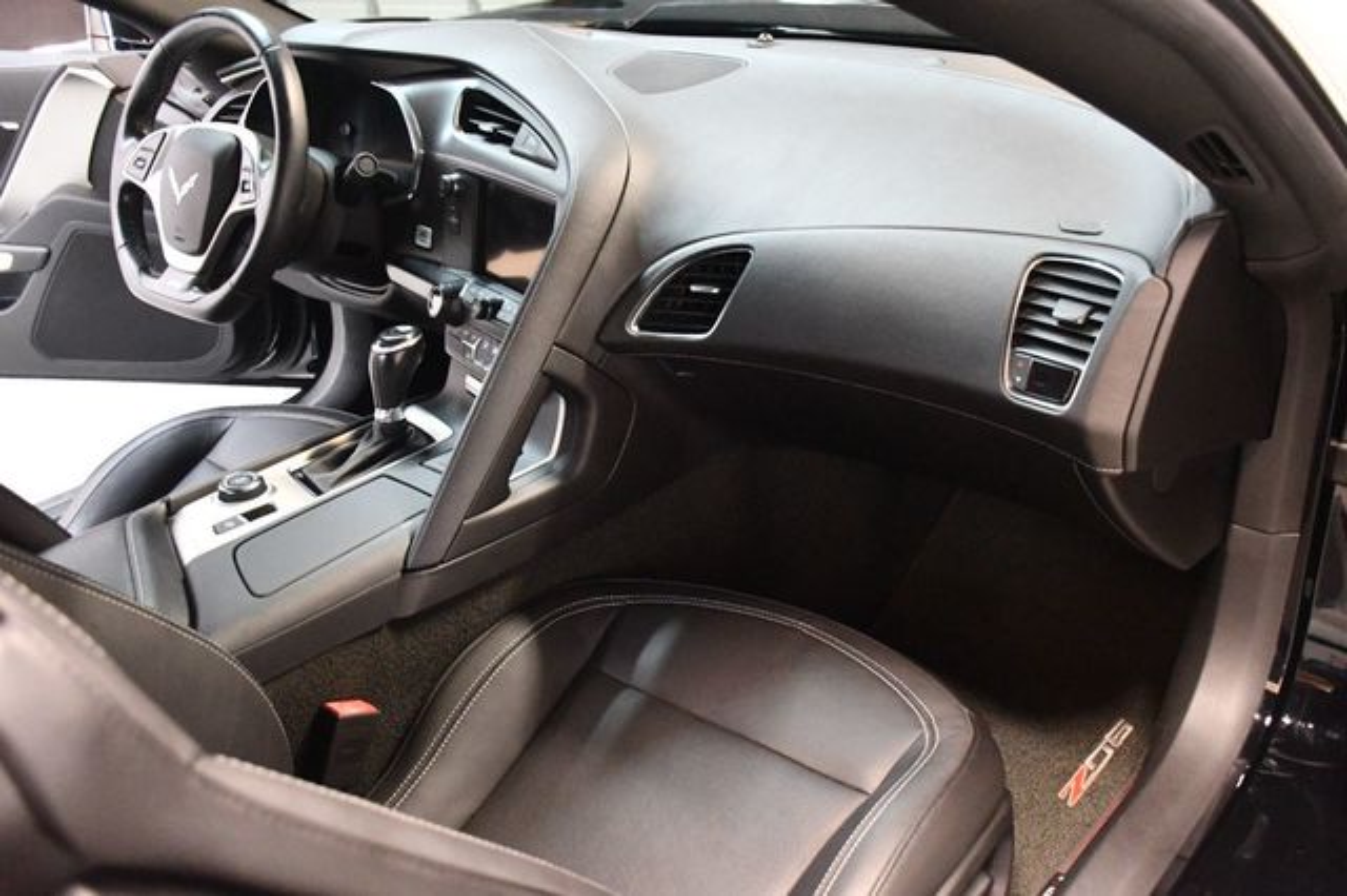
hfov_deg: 55.8
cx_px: 674
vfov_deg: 38.8
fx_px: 1271
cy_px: 448
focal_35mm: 34
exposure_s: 1/60
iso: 10000
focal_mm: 23
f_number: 3.8
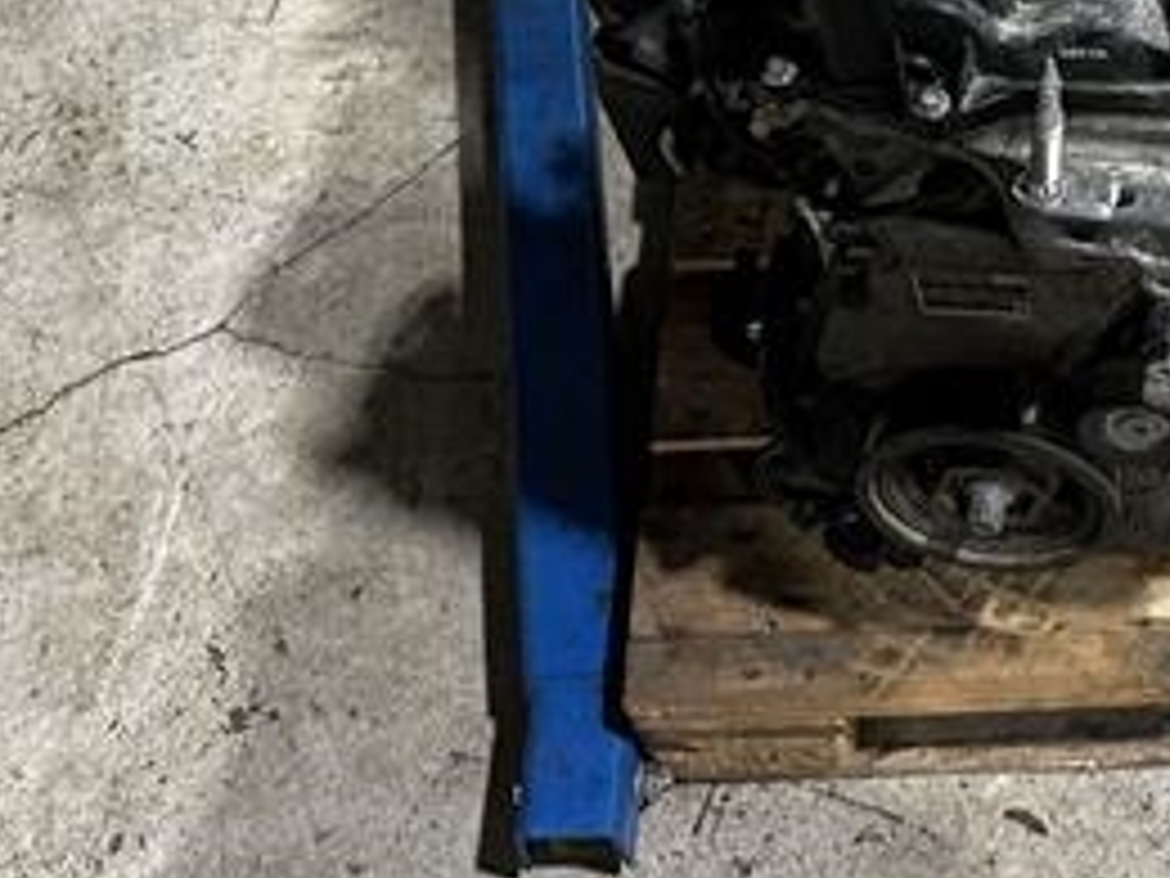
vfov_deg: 23.5
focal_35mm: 59
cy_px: -45
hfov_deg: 31.1
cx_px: 1071
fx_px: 1994
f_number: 1.78
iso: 200
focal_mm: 6.86
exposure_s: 1/100
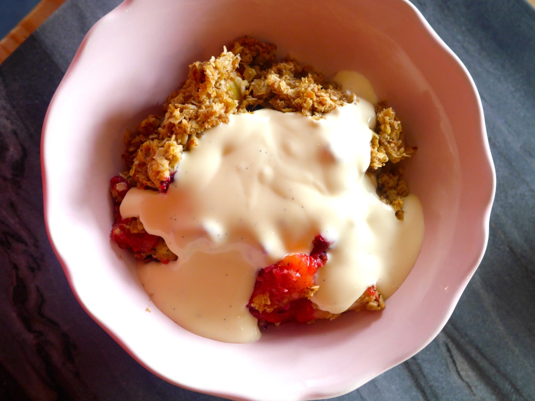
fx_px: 711
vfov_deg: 31.5
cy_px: 200
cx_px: 268
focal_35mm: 46
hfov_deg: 41.2
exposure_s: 1/60
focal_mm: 23
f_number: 5.1
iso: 320
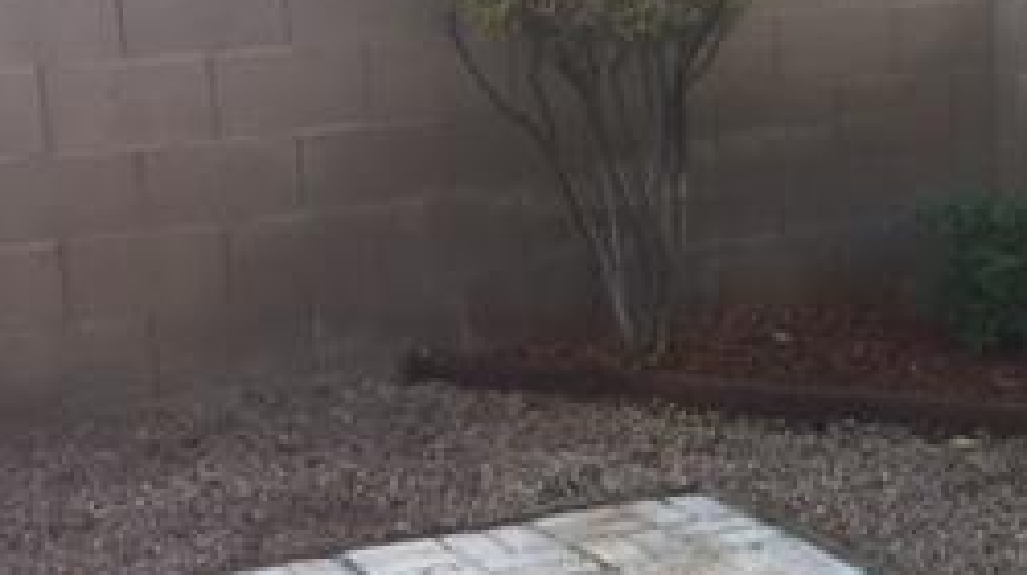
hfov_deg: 25.7
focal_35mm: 81
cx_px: 850
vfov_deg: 14.8
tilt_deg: -13.3
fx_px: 2203
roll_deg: +0.1
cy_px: 435
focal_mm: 4.15
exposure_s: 1/120
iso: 40
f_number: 2.2
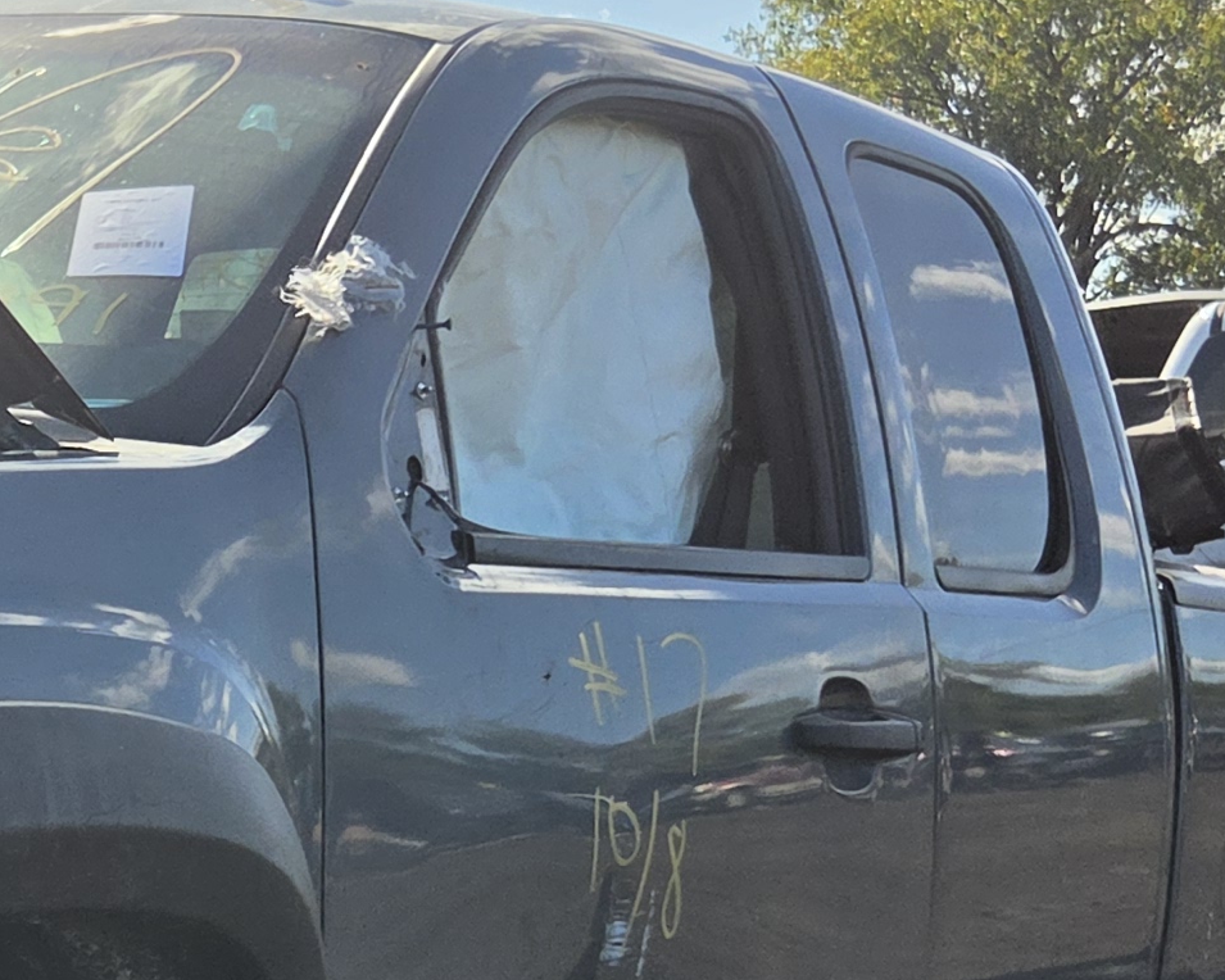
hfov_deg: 19.3
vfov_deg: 16.1
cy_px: 929
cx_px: -208
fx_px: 3408
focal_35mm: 94
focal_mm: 5.4
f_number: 1.8
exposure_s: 1/6836
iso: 80
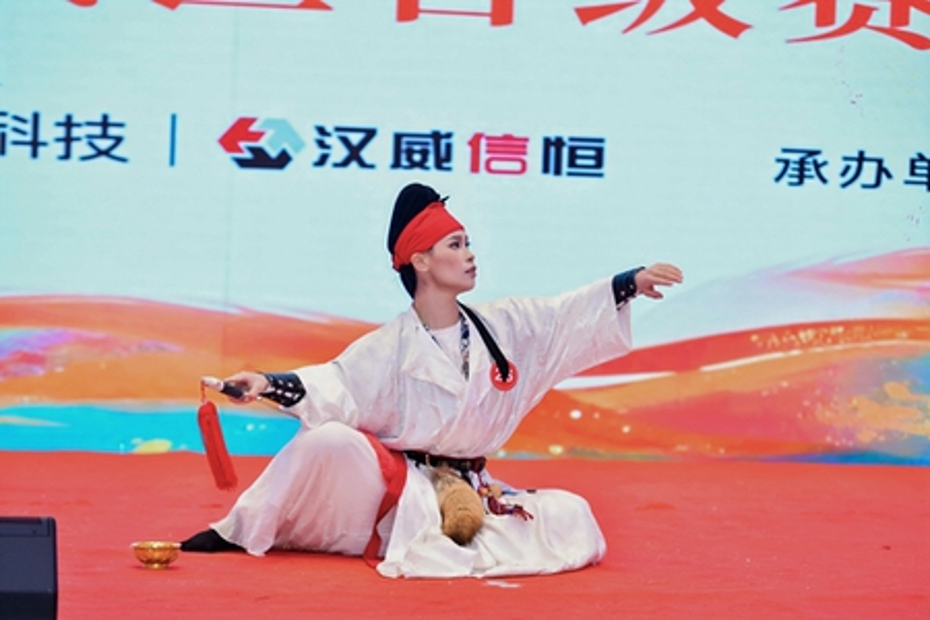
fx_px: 3229
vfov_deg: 11.0
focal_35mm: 125
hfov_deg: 16.4
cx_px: 465
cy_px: 310
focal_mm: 125
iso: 800
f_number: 3.5
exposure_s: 1/250
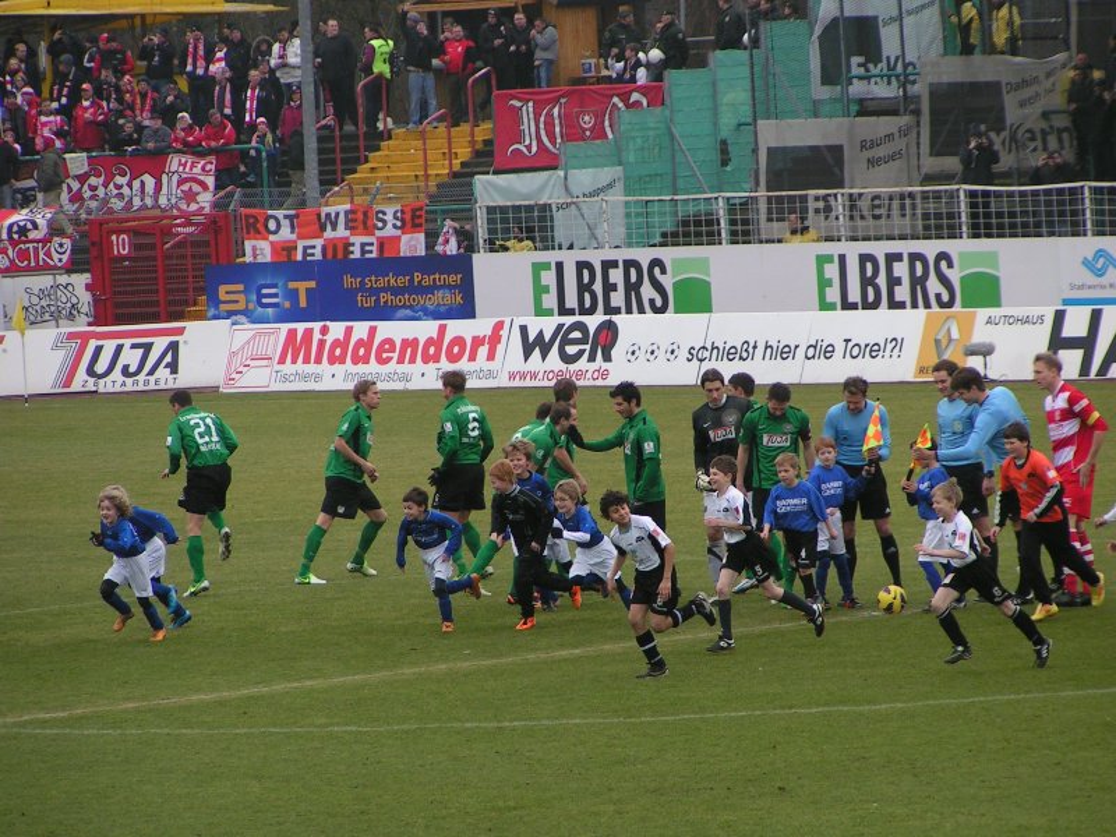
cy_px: 418
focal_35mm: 283
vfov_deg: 5.3
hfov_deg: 7.0
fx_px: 9124
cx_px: 558
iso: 80
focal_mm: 43.3
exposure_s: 1/320
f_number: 3.5
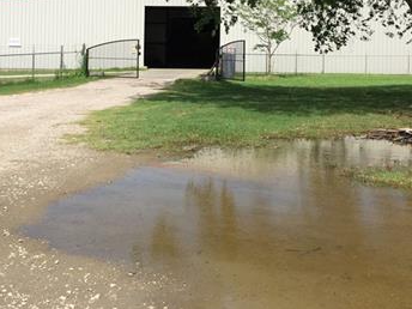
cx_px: 201
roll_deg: -0.6
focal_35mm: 54
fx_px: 643
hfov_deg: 35.5
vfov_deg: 26.4
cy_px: 53
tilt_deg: -1.5
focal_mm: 4.15
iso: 32
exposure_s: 1/2326
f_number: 2.2
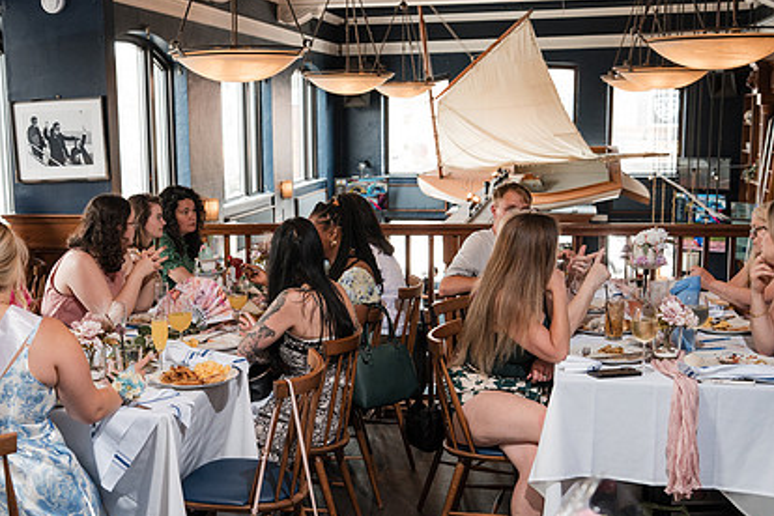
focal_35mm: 49
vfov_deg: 27.4
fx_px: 1053
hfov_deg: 40.2
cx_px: 318
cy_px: 322
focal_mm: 35
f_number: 4
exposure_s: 1/250
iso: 800
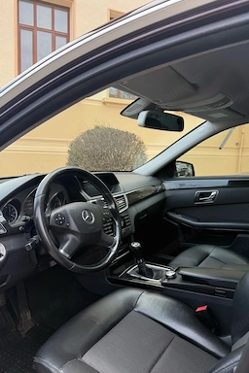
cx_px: 124
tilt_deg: -6.4
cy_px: 184
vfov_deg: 69.4
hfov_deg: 49.6
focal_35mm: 26
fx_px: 270
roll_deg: -1.9
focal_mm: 6.76
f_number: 1.78
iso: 100
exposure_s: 1/271
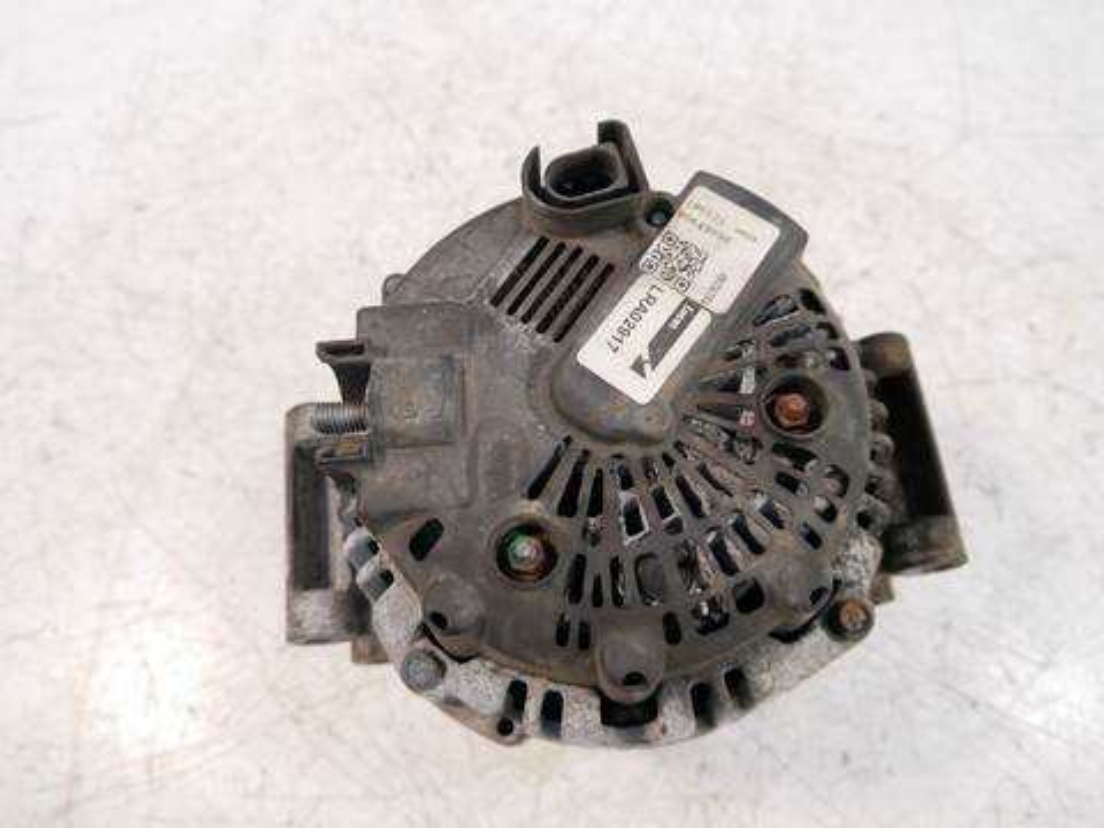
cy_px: 414
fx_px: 957
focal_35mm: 30
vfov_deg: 46.8
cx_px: 552
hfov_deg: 60.0
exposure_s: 1/125
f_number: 3.6
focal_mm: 15
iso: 1600
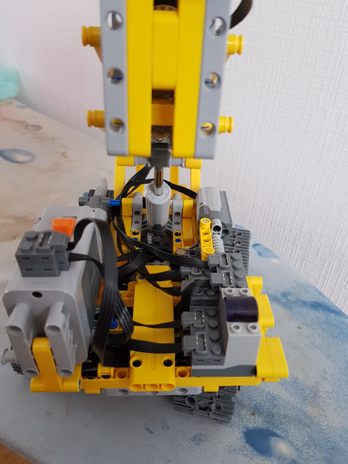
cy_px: 237
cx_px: 172
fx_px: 362
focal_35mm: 27
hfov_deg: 51.4
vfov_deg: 65.3
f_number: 1.7
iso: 200
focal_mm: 4.2
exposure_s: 1/12
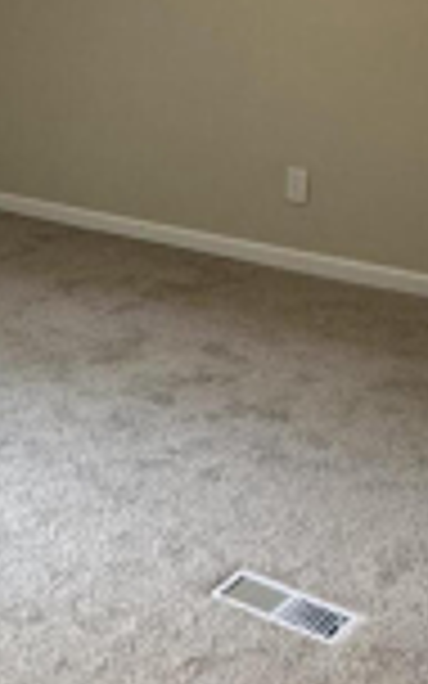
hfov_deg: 19.3
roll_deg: +0.3
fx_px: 1213
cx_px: -32
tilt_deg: -18.4
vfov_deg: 31.5
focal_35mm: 65
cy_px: 326
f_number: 2.2
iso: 250
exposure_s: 1/120
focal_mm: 2.22
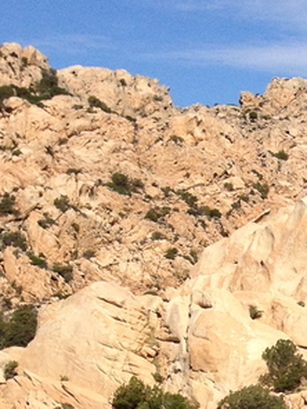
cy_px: 739
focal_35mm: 142
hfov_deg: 9.7
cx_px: 620
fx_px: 1679
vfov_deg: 12.6
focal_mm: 4.28
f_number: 2.4
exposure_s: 1/2404
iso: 64
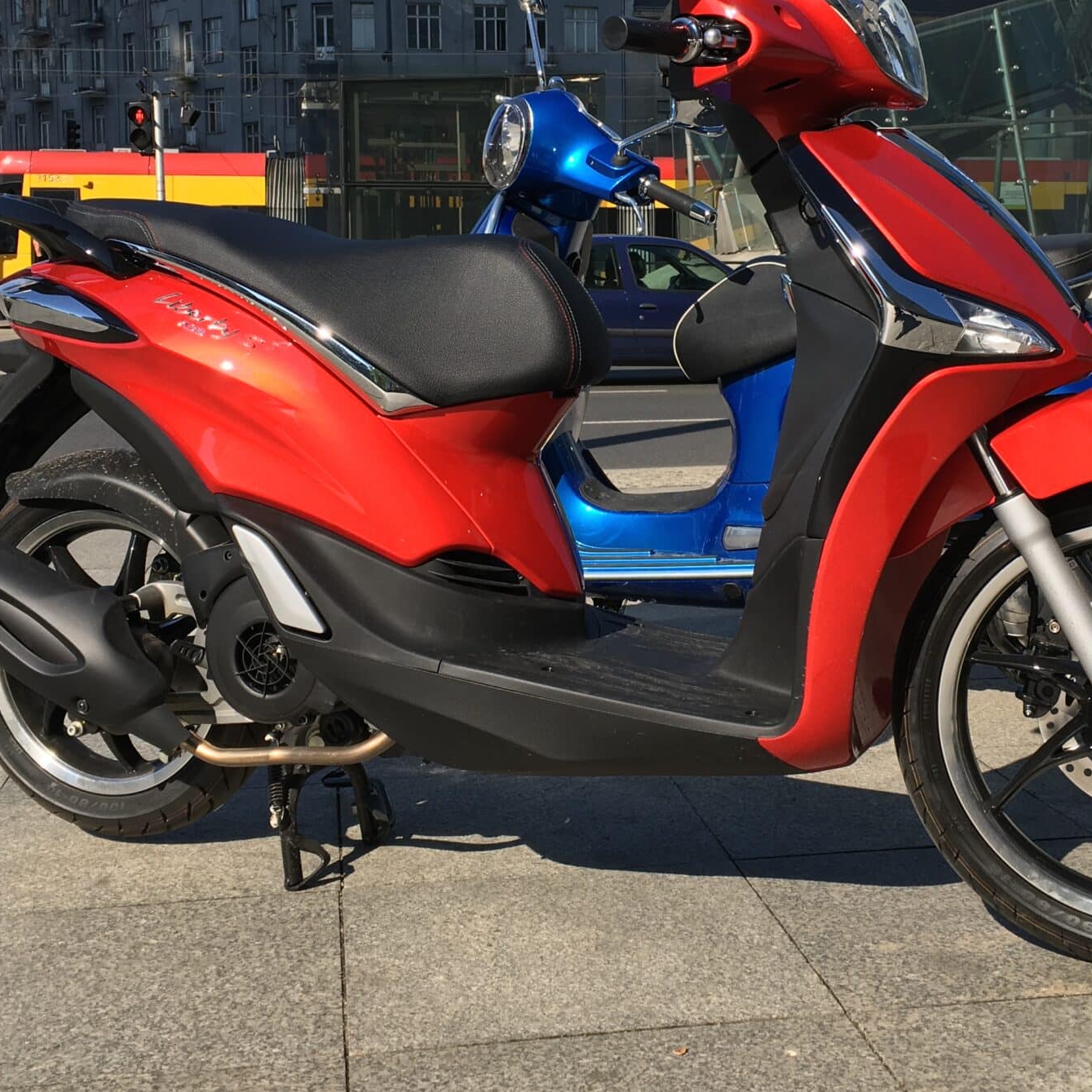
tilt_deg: -2.5
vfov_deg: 34.4
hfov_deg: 34.6
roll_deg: +0.0
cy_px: 391
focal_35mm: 49
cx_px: 644
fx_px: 1749
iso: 25
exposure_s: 1/1083
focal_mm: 4.15
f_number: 2.2
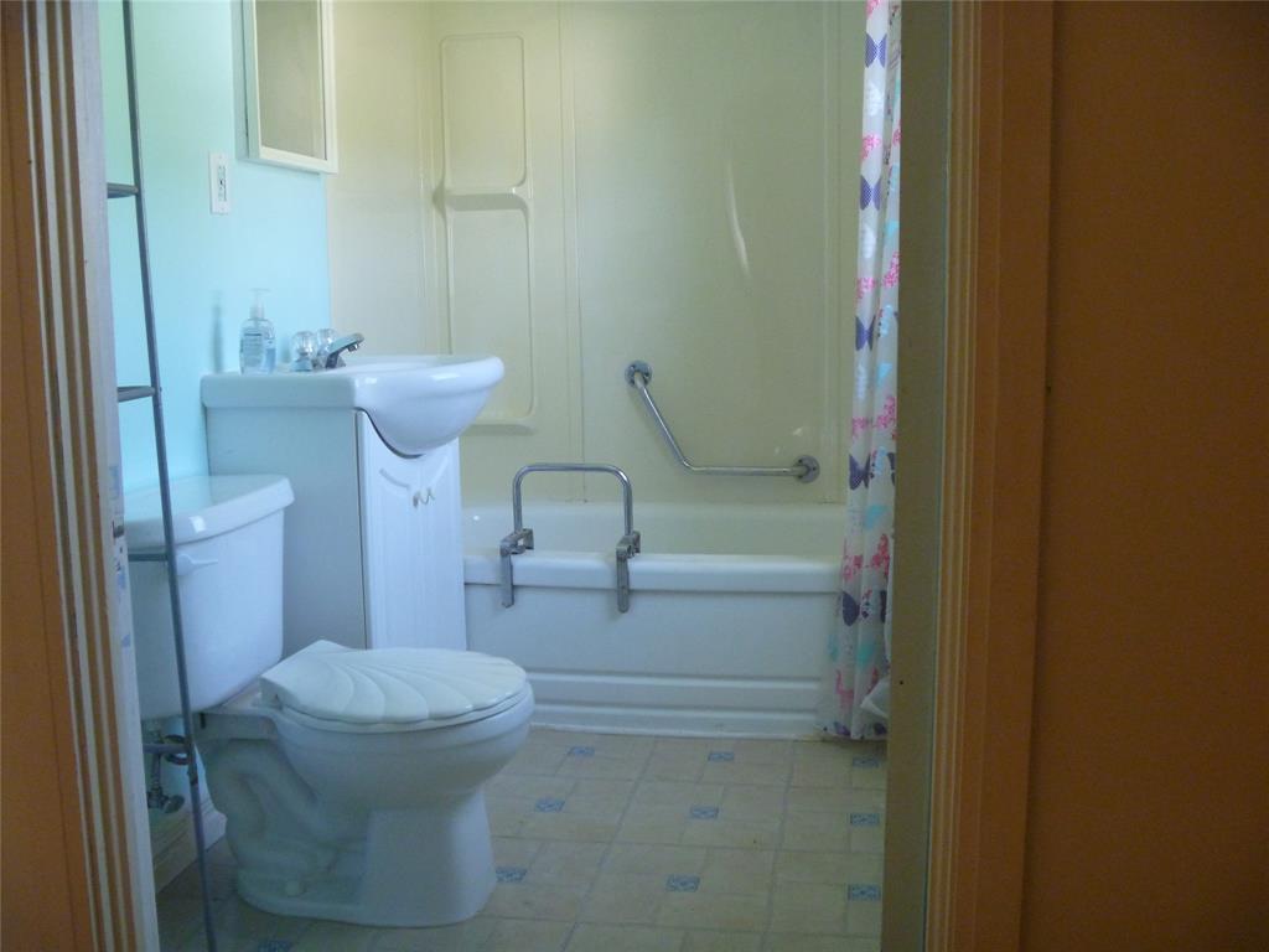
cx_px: 634
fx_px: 1283
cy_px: 476
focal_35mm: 35
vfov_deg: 40.7
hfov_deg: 52.6
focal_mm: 6.3
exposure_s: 1/30
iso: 400
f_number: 3.5
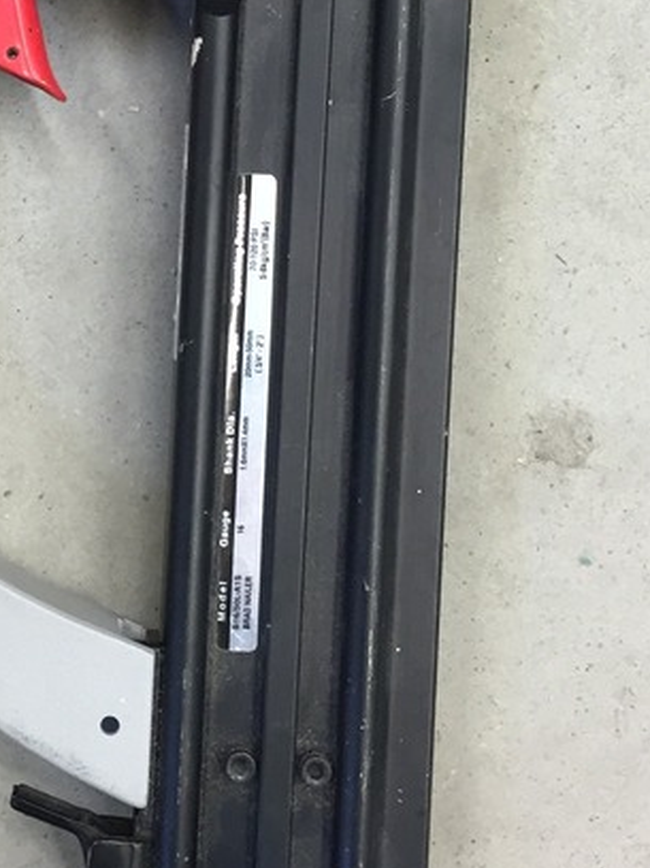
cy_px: 193
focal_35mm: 76
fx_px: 1904
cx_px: 26
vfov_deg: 25.3
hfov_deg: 18.9
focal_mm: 4.15
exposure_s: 1/30
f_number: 2.2
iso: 40
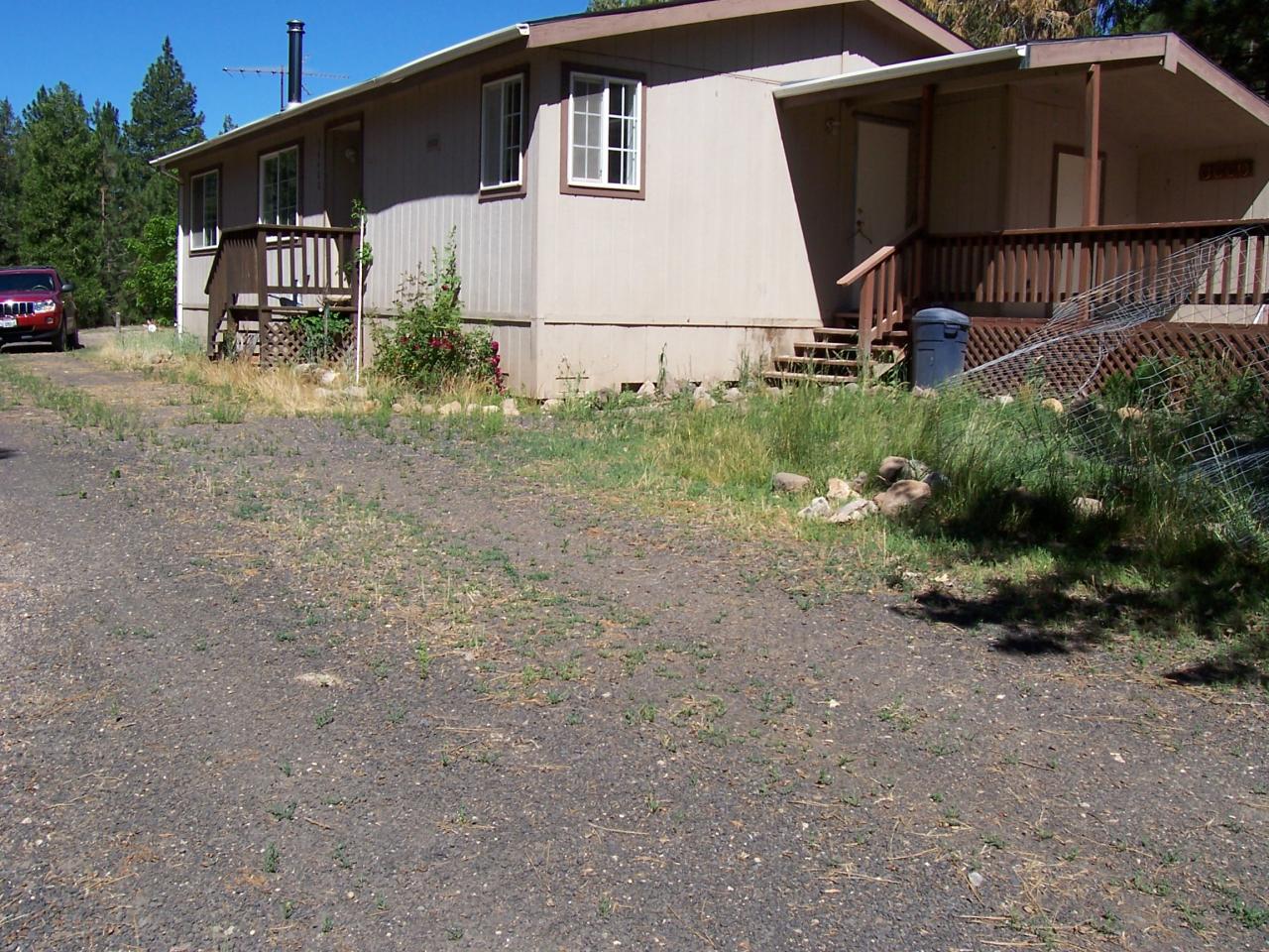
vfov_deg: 41.8
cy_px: 476
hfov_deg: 54.0
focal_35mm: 34
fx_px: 1246
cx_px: 634
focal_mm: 5.6
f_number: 5.6
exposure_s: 1/500
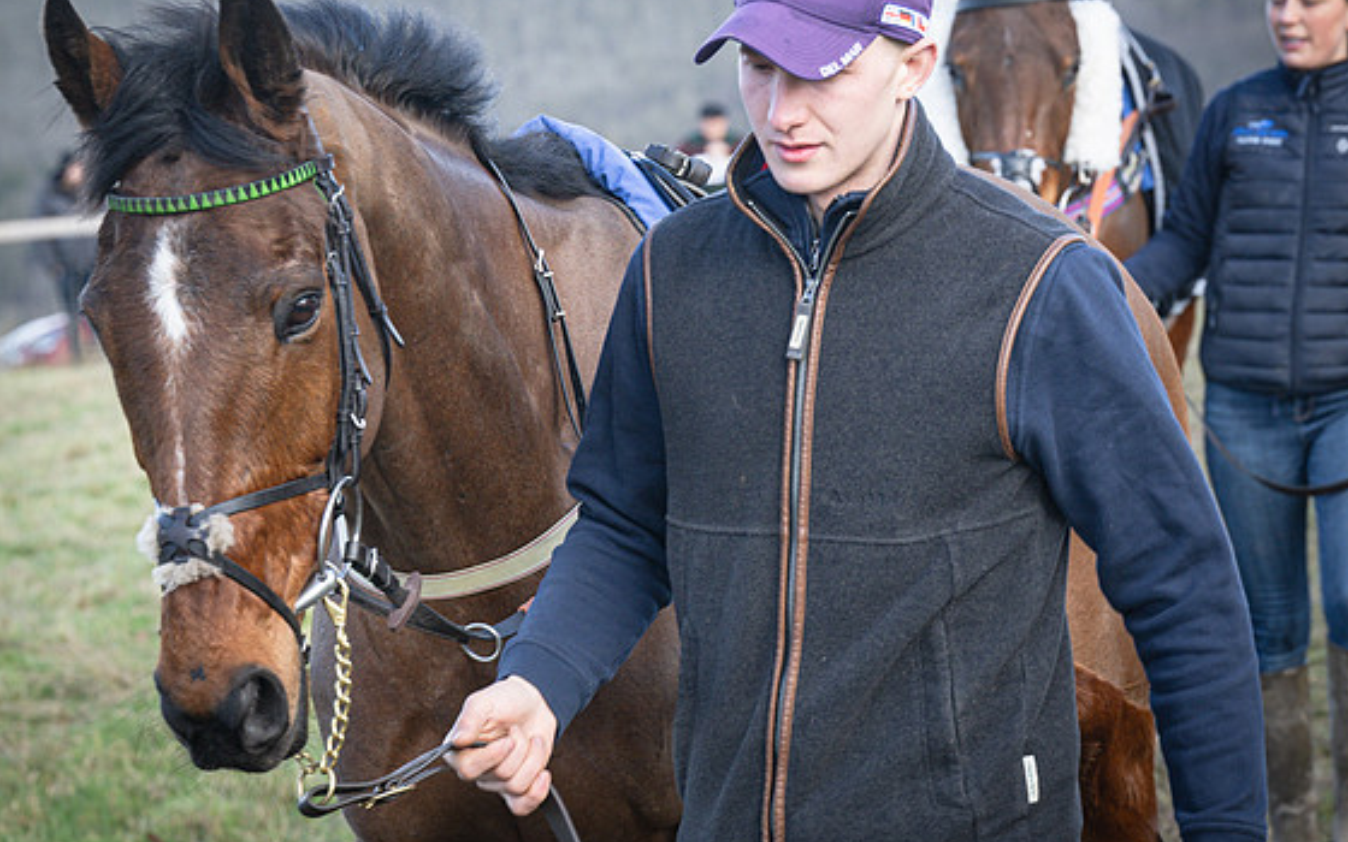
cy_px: 291
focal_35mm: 176
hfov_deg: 11.9
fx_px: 6466
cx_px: 809
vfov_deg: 7.5
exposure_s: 1/320
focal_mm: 84
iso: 400
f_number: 5
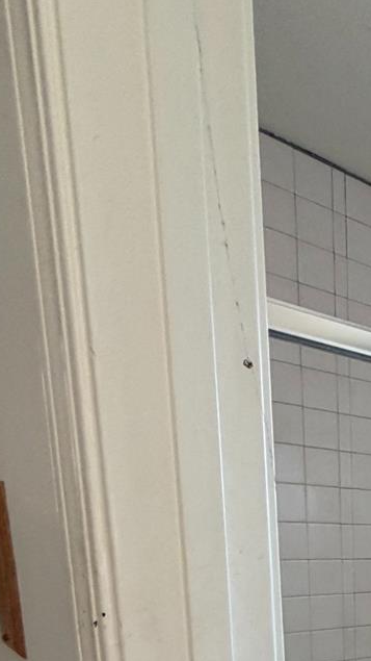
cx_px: 576
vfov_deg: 47.1
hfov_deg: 24.4
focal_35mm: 36
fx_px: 630
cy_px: 645
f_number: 2.2
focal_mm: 2.22
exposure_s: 1/96
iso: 320
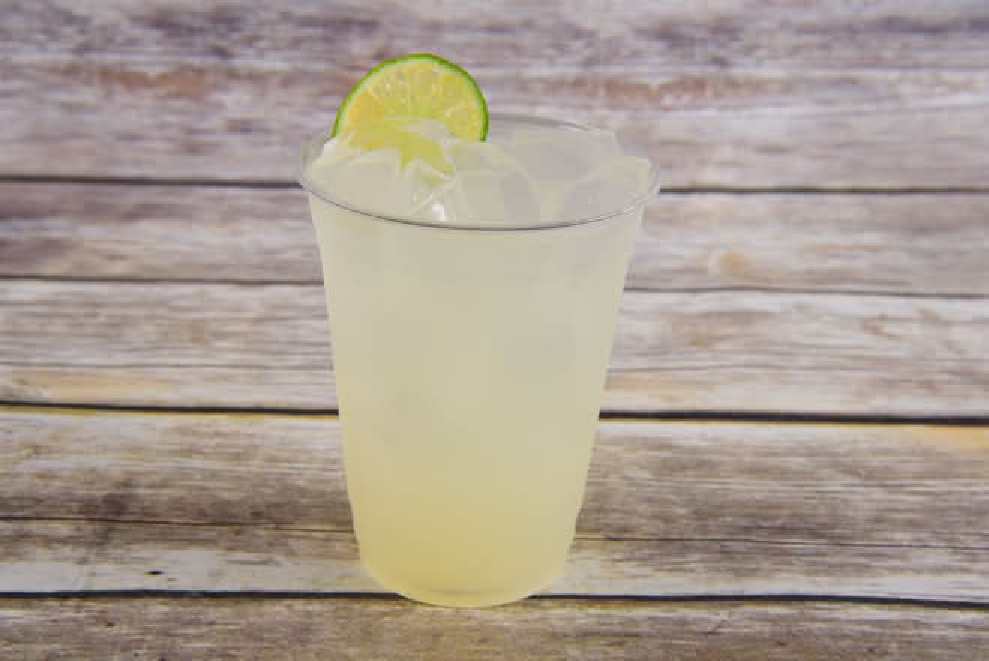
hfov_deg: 33.4
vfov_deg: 22.6
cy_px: 330
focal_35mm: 60
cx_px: 494
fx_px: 1649
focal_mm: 60
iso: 100
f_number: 16
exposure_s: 1/125
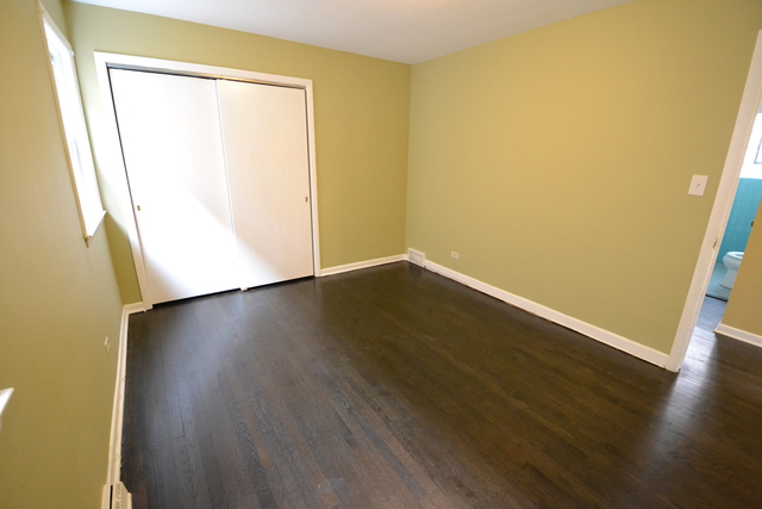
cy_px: 254
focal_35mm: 15
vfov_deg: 77.4
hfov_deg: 100.4
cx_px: 381
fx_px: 318
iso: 2800
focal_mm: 10
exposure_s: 1/60
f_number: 3.5
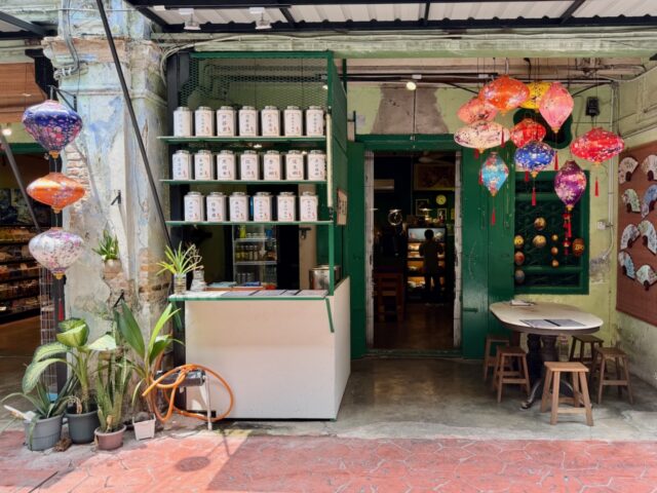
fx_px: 456
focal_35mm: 24
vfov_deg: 56.8
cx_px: 328
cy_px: 246
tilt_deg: -1.8
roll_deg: +0.9
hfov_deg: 71.6
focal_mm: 6.76
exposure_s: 1/383
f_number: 1.78
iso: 100
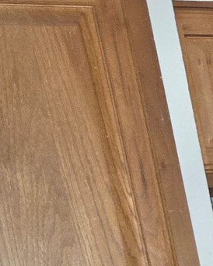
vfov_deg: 13.3
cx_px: 594
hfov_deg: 9.5
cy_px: 440
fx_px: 1057
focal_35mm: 134
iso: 400
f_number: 1.8
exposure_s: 1/12
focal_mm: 5.4
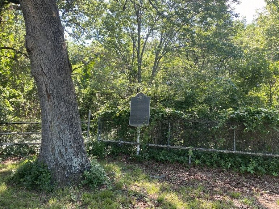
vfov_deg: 51.4
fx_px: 218
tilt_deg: +5.4
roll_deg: -3.8
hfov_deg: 65.3
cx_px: 139
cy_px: 108
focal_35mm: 27
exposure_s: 1/145
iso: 32
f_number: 1.8
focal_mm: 4.25
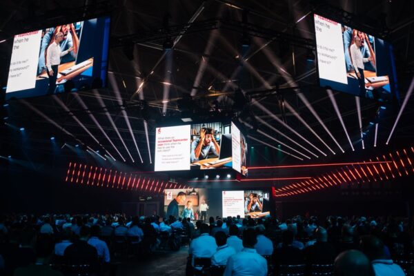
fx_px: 301
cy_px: 140
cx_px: 201
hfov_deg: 69.0
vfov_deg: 49.3
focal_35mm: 26
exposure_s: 1/60
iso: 64
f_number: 1.8
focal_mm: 24
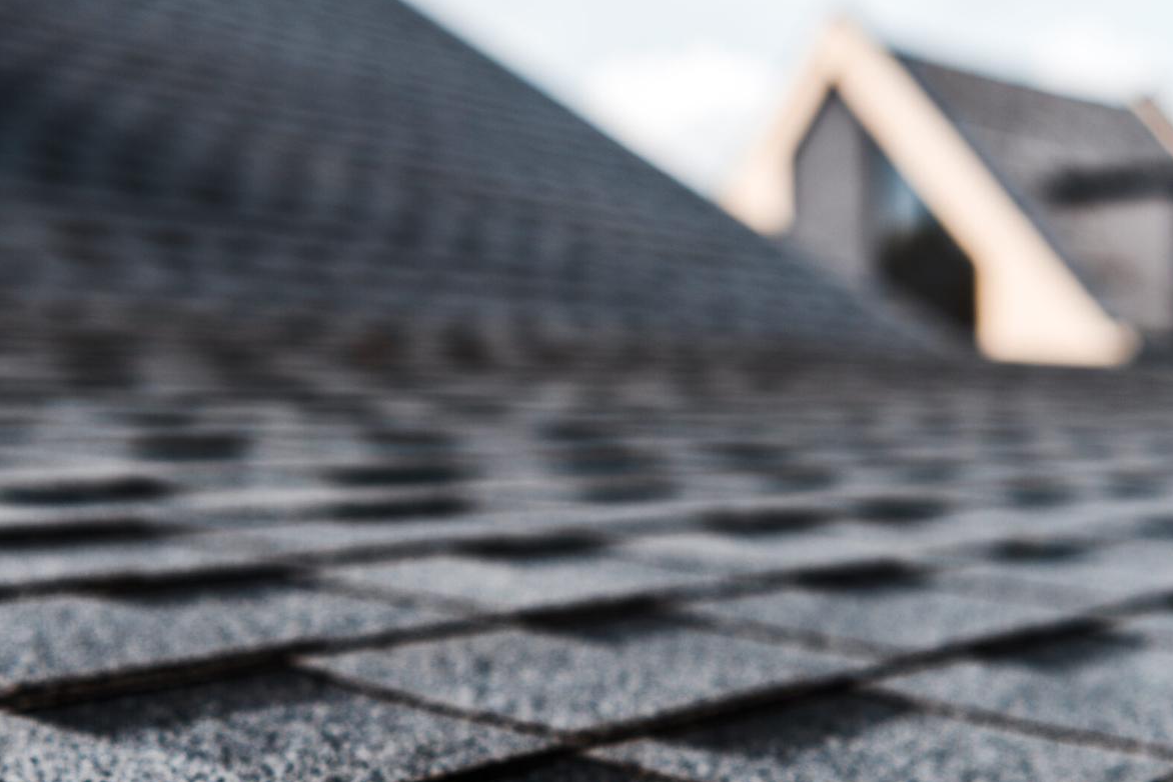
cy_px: 588
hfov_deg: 33.9
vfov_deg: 22.8
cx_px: 574
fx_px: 1923
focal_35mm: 59
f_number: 3.5
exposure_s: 1/1600
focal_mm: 36
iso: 100
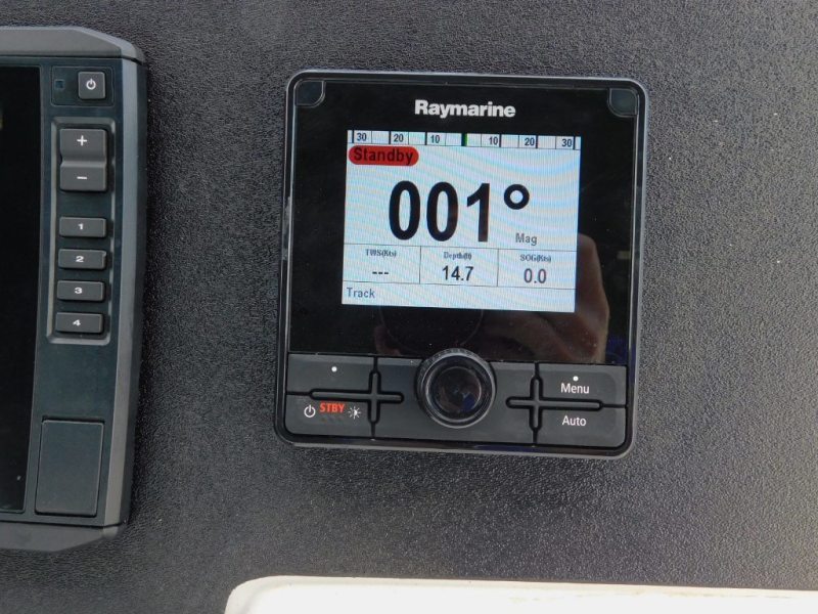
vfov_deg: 46.8
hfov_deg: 60.0
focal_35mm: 30
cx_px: 409
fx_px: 709
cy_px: 307
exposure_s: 1/160
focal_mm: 5.3
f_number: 3.2
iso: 125
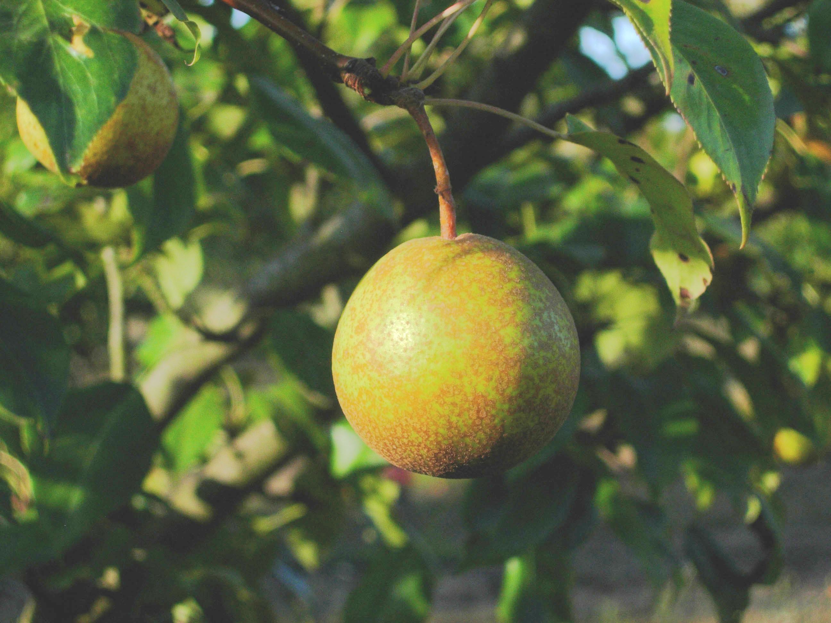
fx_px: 2473
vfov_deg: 14.4
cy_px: 312
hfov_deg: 19.1
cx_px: 416
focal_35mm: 103
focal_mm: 21.3
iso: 64
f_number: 4.6
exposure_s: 1/575
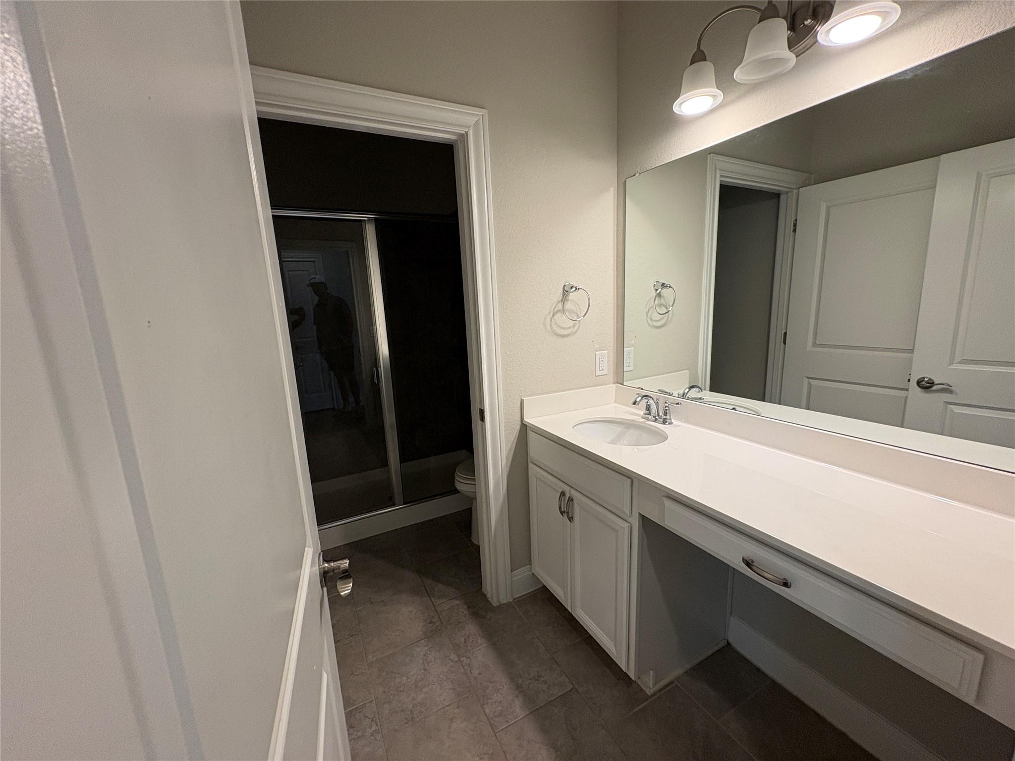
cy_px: 380
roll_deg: +2.8
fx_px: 411
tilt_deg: -9.4
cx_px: 508
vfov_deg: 85.7
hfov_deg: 102.1
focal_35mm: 14
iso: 160
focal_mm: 2.22
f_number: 2.2
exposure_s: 1/120
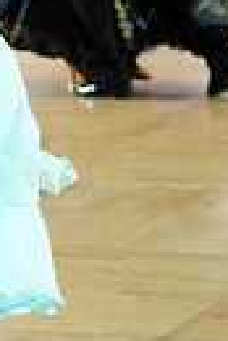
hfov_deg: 4.1
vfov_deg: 6.1
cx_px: -174
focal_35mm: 331
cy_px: -176
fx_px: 3136
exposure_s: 1/500
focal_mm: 74
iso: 5000
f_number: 4
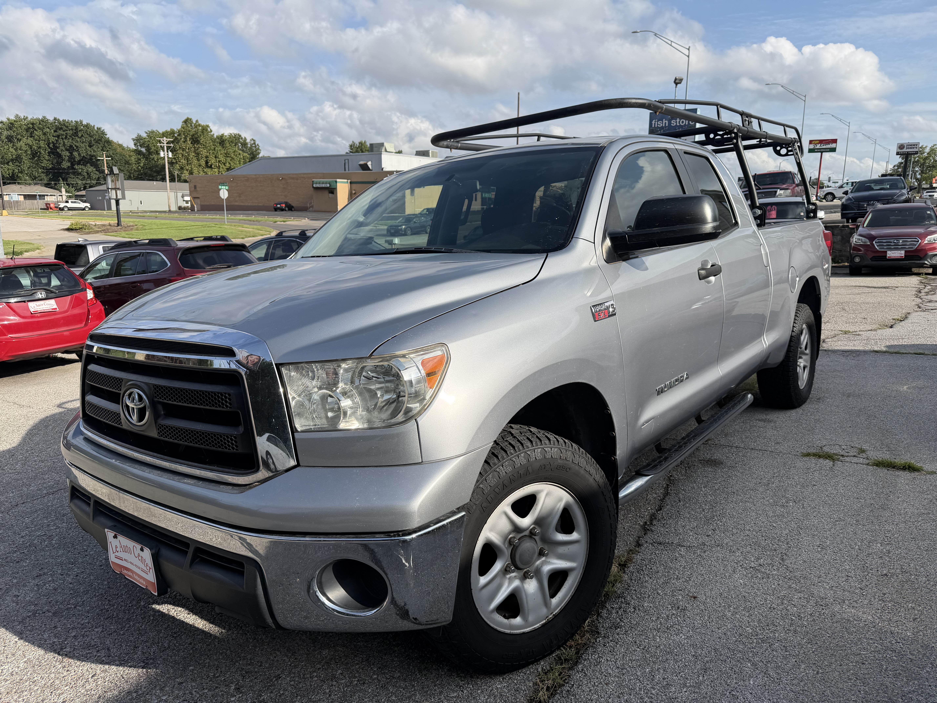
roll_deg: -0.1
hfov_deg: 71.6
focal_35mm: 24
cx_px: 468
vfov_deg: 56.8
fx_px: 650
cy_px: 352
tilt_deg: -10.4
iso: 80
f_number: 1.78
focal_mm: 6.76
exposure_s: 1/3953
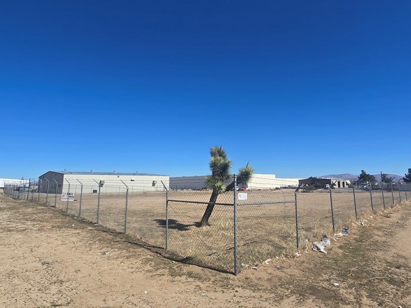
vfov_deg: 68.6
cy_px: 145
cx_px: 221
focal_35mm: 19
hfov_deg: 84.5
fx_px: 225
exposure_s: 1/3540
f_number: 2.2
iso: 50
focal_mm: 2.2
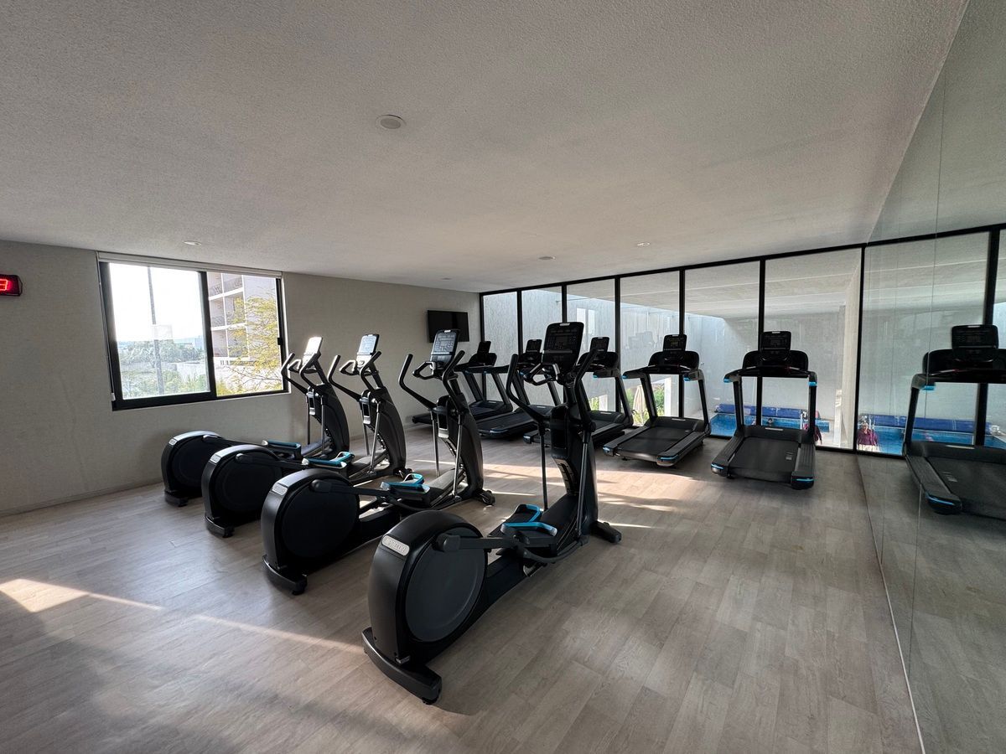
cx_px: 503
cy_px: 377
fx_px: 407
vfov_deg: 85.7
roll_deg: +1.2
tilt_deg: -4.8
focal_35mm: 14
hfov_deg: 102.1
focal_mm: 2.22
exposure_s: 1/99
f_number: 2.2
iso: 80
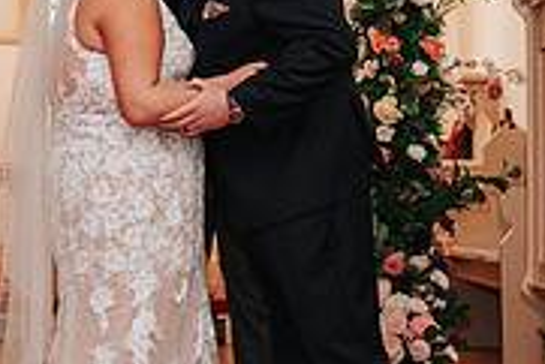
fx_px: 1757
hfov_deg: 17.6
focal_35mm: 116
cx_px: 204
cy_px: 35
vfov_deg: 11.8
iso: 1000
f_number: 2.8
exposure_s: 1/200
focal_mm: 35
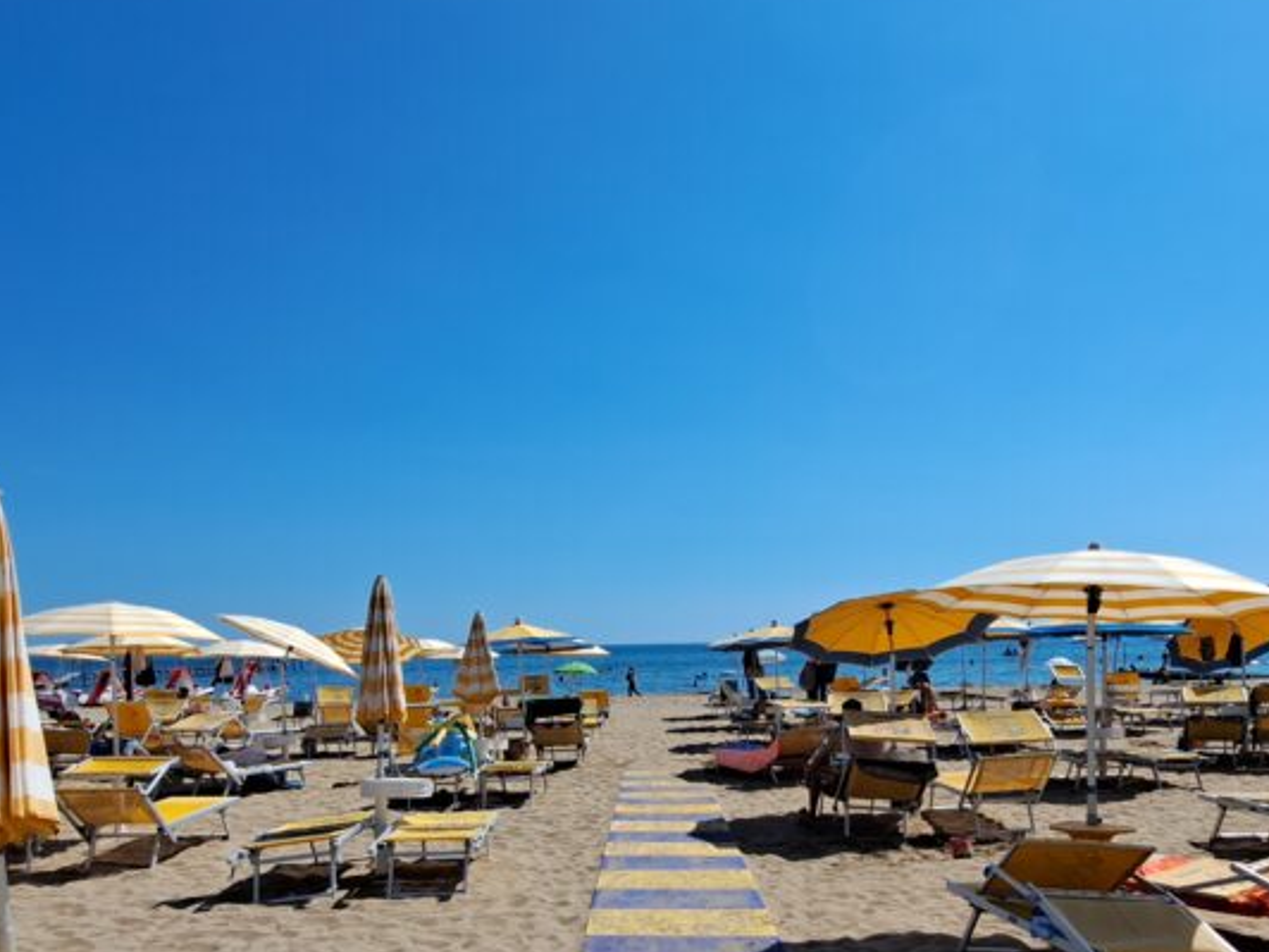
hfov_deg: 69.3
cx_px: 668
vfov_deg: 52.9
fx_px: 916
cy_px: 690
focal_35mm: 25
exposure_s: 1/1976
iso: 50
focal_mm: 1.74
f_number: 2.2
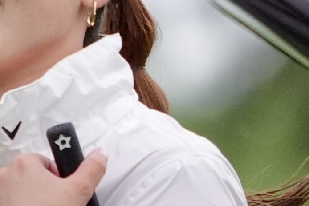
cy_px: 273
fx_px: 26269
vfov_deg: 0.4
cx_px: -407
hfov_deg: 0.7
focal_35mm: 3060
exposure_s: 1/800
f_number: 6.3
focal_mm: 500
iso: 1600
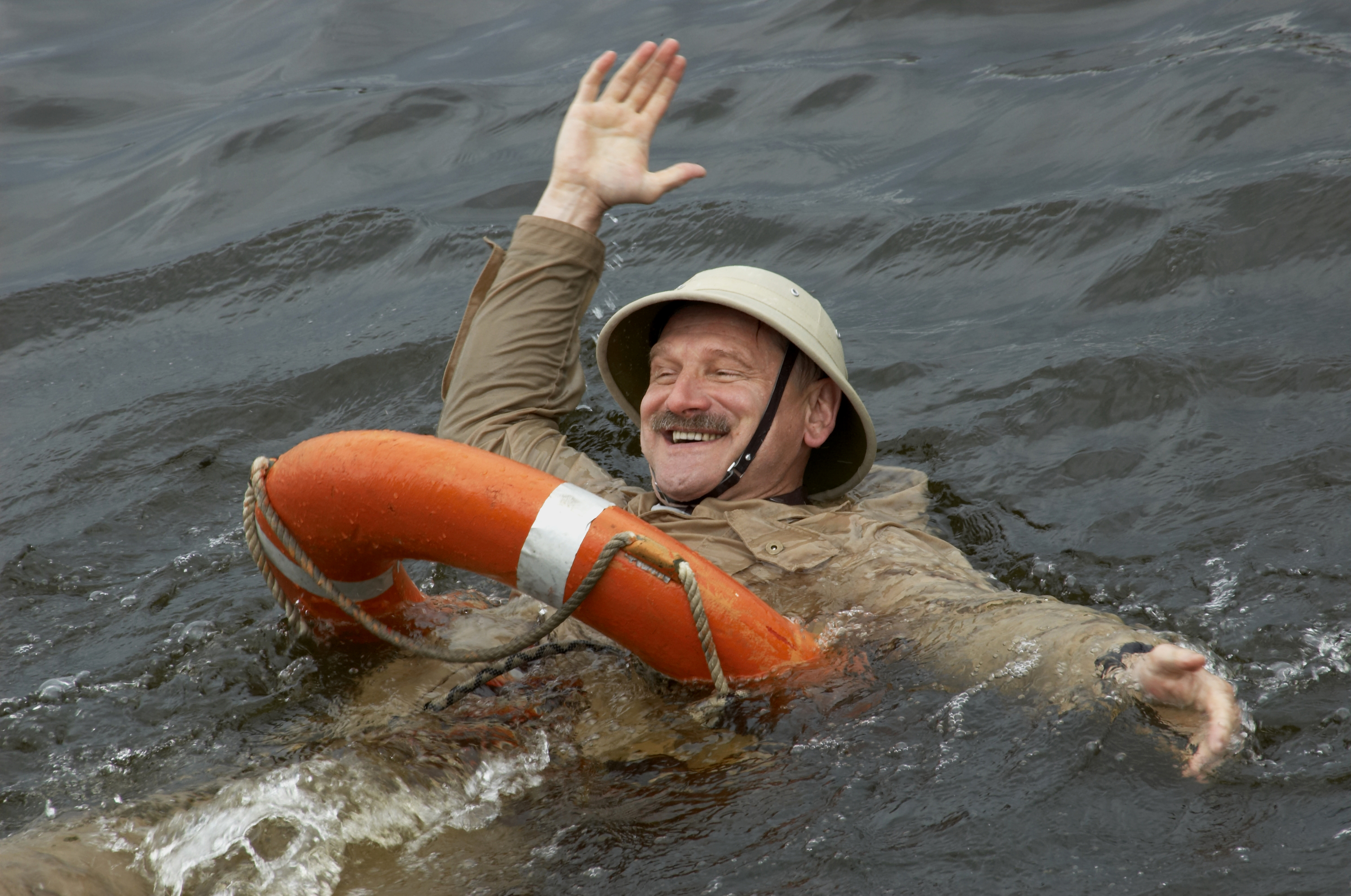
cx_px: 676
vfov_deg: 7.6
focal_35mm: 180
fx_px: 6745
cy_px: 448
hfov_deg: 11.4
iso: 400
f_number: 13
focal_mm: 120
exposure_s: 1/160
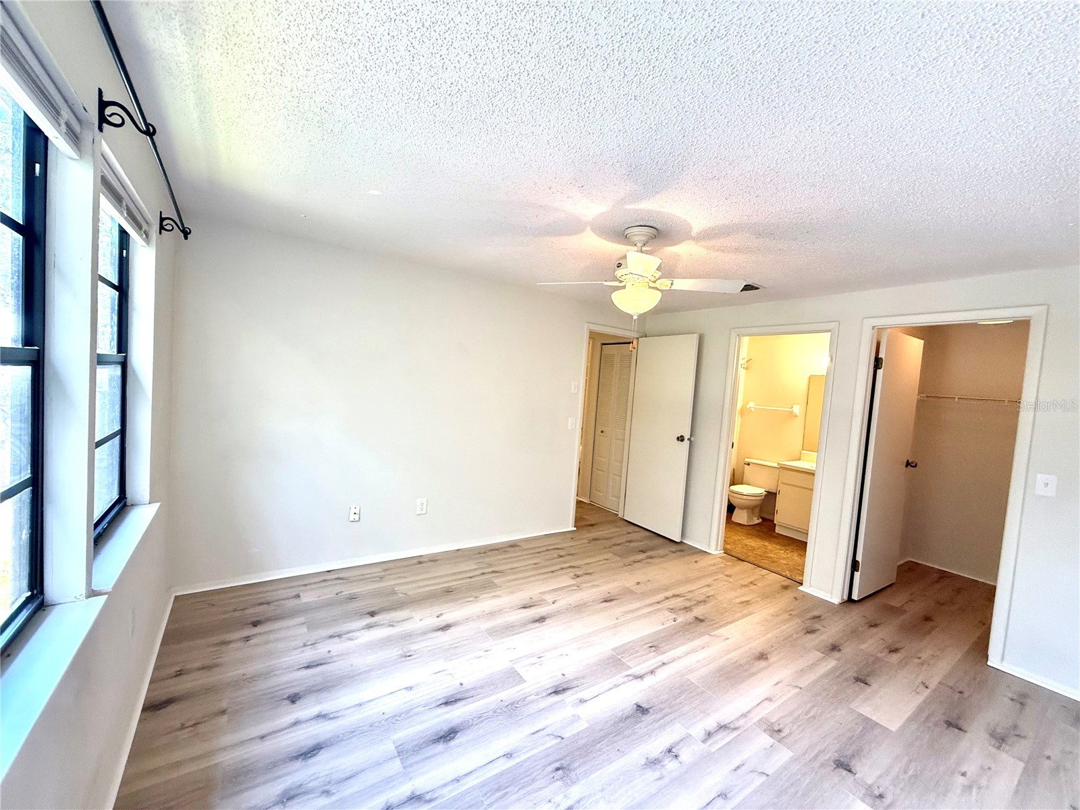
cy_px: 405
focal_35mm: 14
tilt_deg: -2.2
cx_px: 540
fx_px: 437
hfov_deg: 102.1
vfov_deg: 85.7
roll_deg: -3.5
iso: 250
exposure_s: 1/120
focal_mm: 2.22
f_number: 2.2
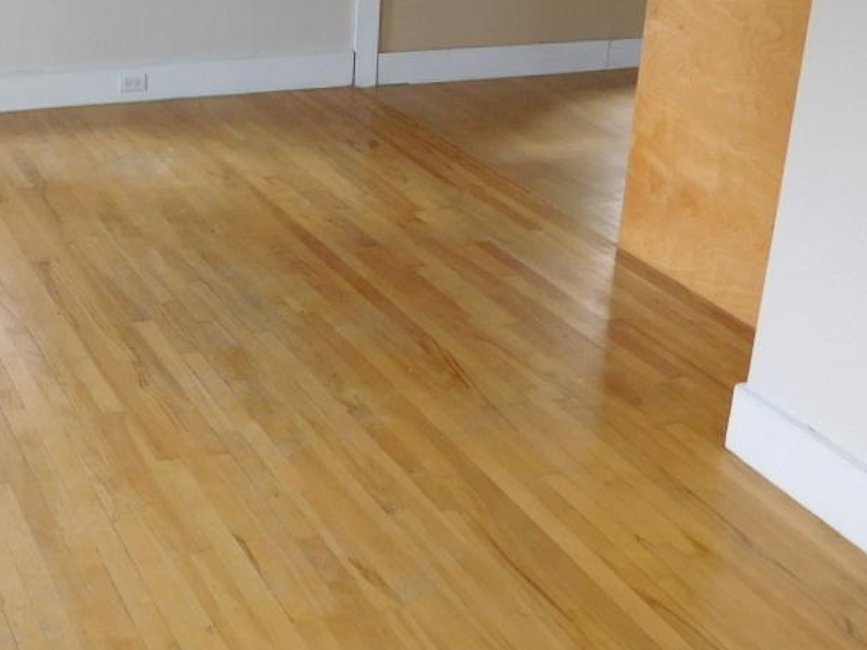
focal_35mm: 61
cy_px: 269
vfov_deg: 24.0
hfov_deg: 30.5
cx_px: 108
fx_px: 1528
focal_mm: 4
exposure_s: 1/30
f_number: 3
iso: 125
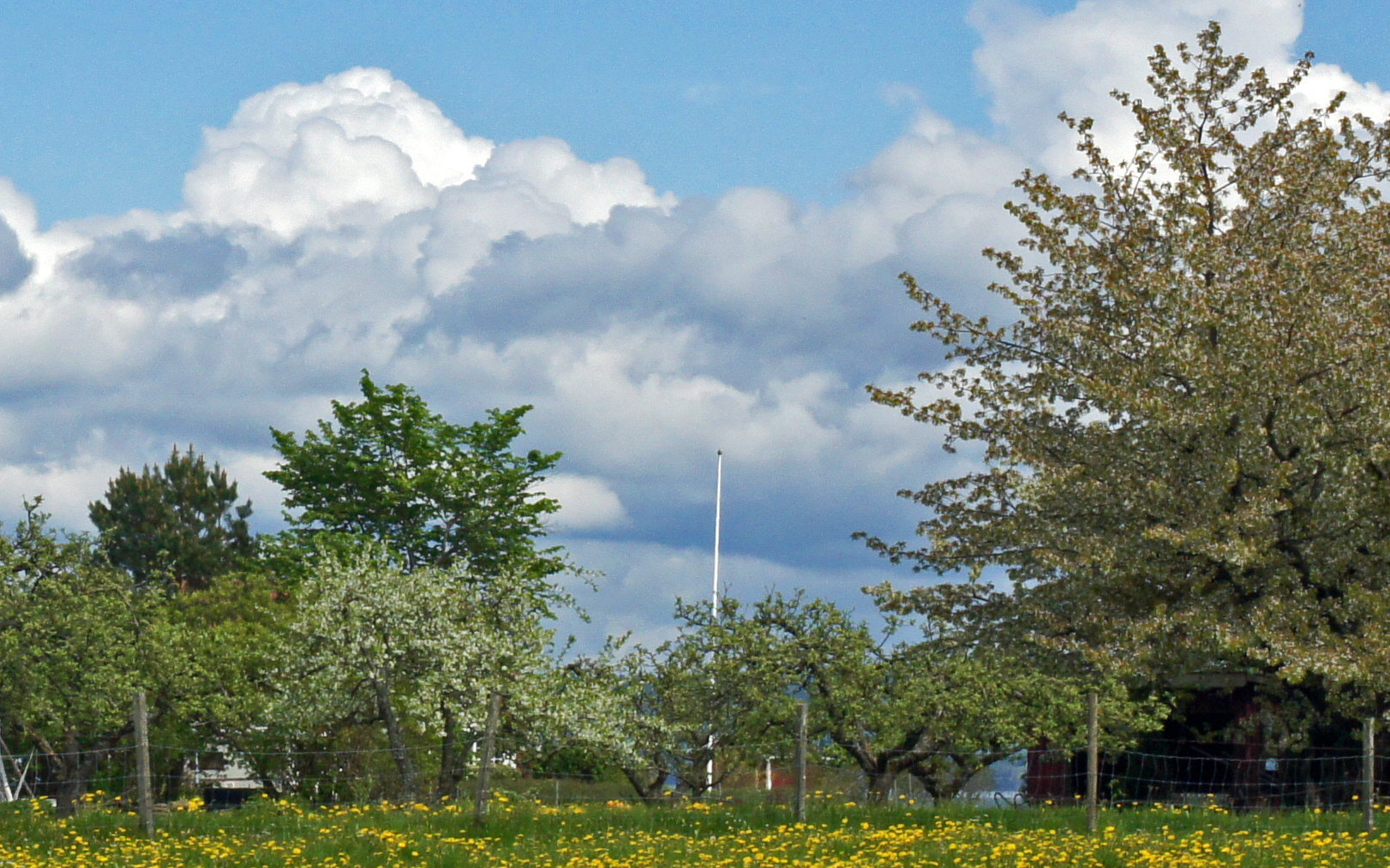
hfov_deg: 12.0
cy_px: 378
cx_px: -6
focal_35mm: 173
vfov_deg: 7.6
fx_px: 6554
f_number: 13
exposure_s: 1/640
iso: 400
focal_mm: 40
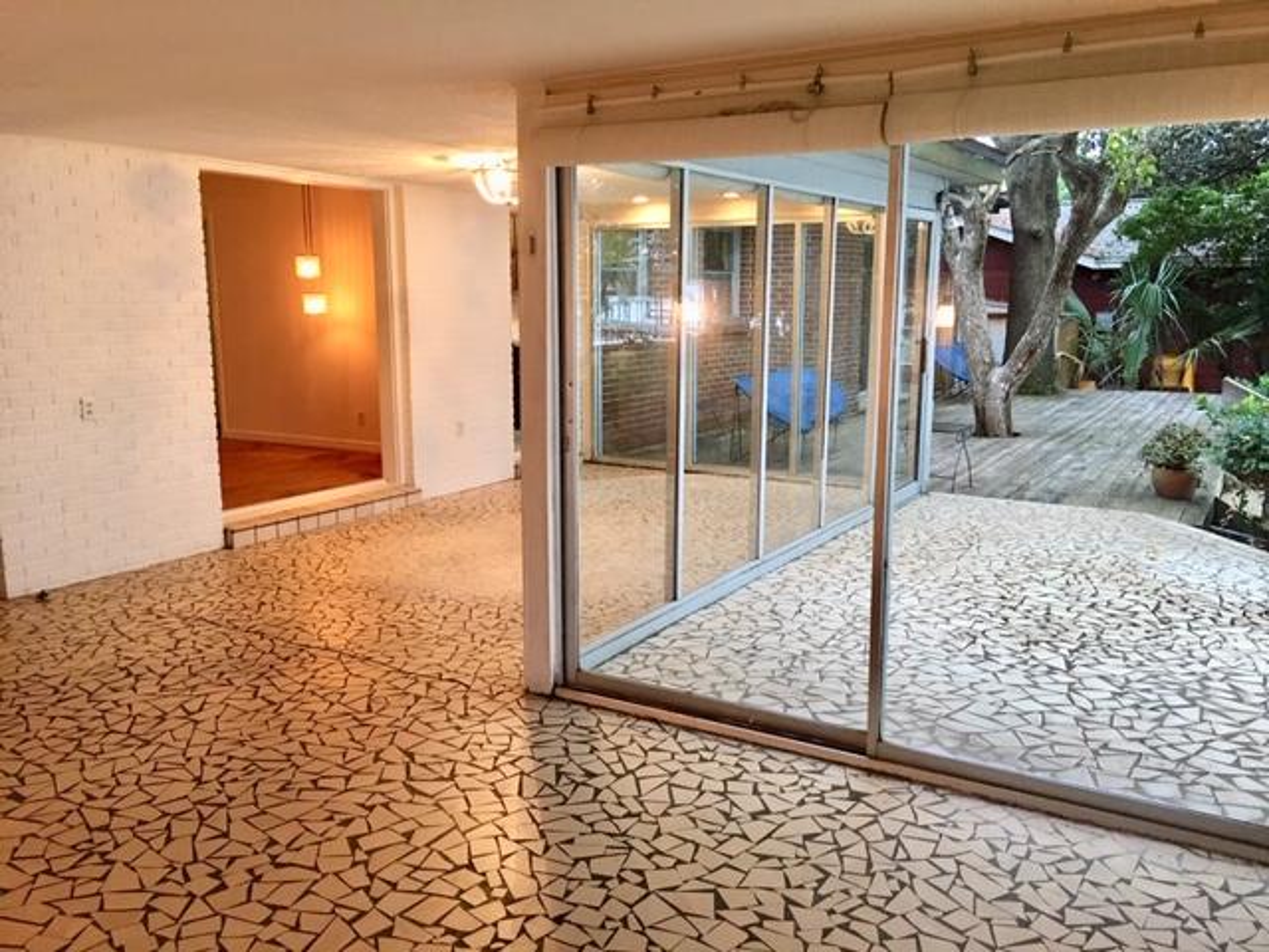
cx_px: 634
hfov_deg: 61.7
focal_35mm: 29
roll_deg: -0.4
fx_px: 1063
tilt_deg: -9.0
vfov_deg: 48.2
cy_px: 476
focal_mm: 4.15
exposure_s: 1/15
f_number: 2.2
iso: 64
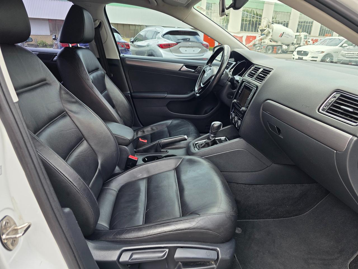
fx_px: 238
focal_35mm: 23
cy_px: 134
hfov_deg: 73.9
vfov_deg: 58.9
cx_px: 179
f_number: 1.7
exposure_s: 1/76.8
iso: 12
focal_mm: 6.3
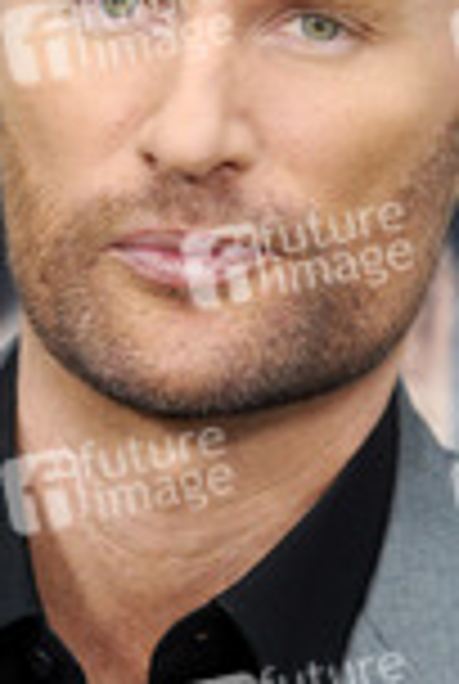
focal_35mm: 458
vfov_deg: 4.5
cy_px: 144
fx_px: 8719
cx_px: 176
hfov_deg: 3.0
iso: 1600
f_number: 4
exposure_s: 1/800
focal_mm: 155
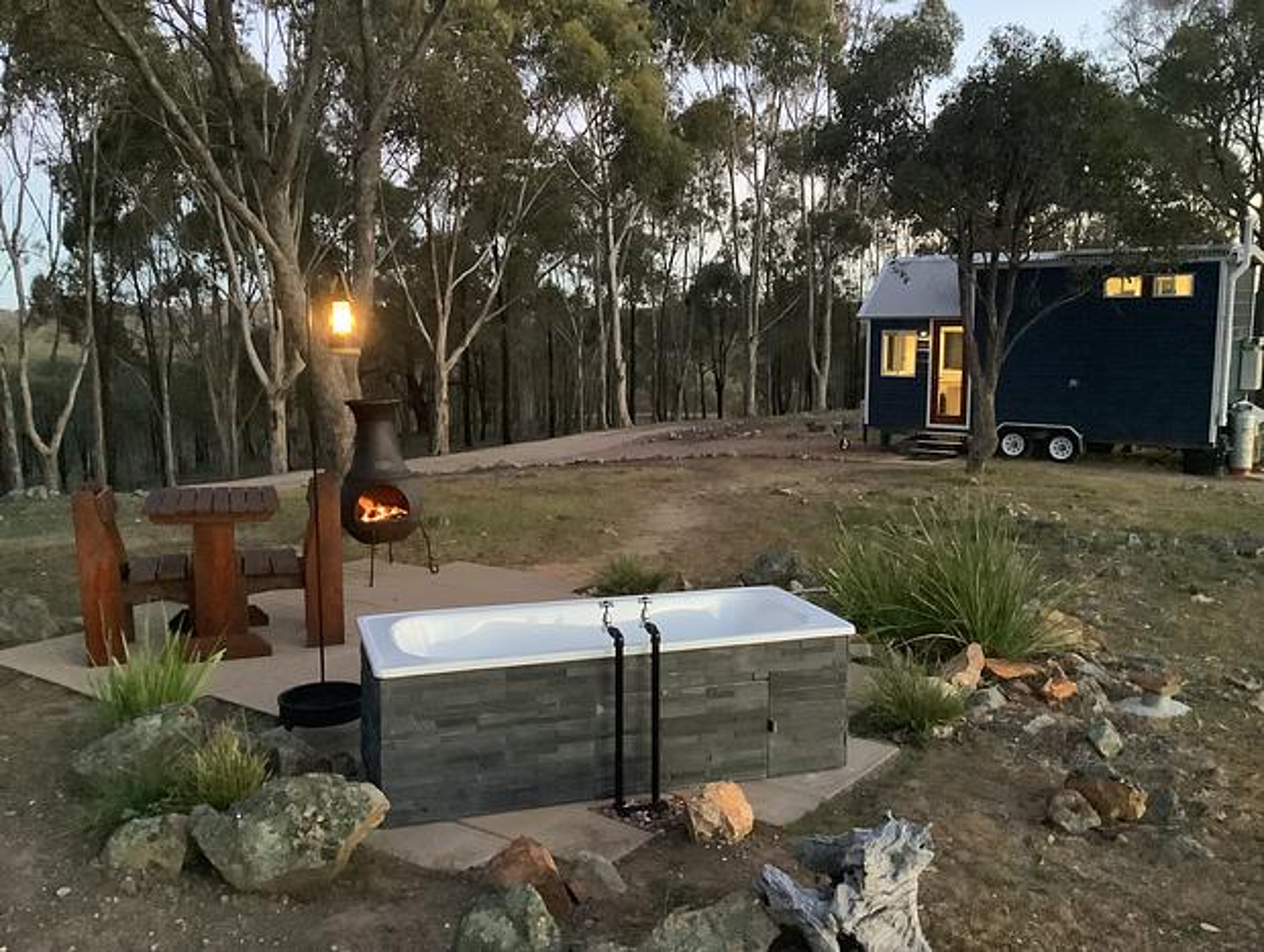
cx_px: 632
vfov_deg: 45.6
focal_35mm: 31
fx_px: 1134
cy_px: 476
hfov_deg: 58.3
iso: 800
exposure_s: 1/20
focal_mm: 3.3
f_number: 2.4
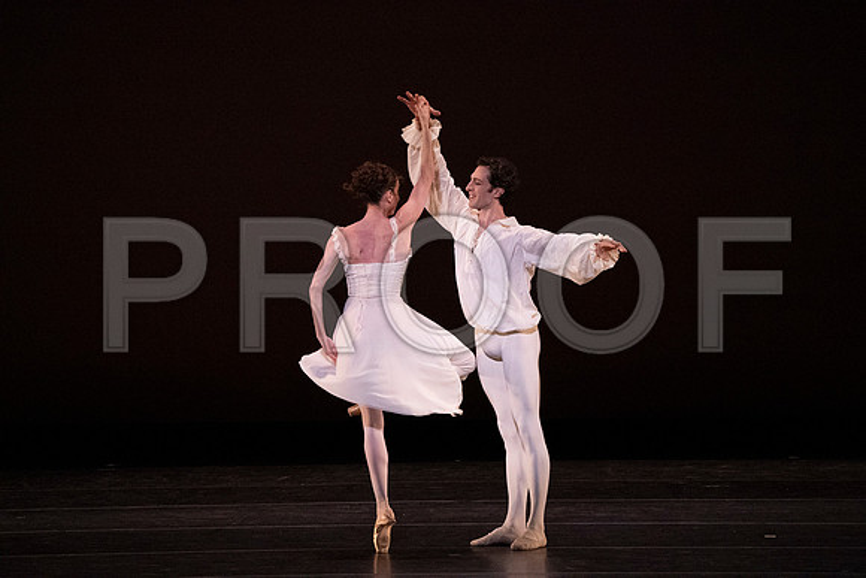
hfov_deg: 6.0
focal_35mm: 342
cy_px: 289
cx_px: 433
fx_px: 8229
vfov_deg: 4.0
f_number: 7.1
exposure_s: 1/400
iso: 20000
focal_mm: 342
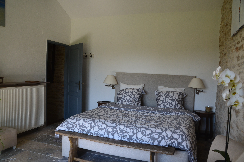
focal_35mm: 30
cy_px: 81
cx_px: 122
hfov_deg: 62.0
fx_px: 203
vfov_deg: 43.4
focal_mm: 20
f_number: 9
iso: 400
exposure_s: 1/100
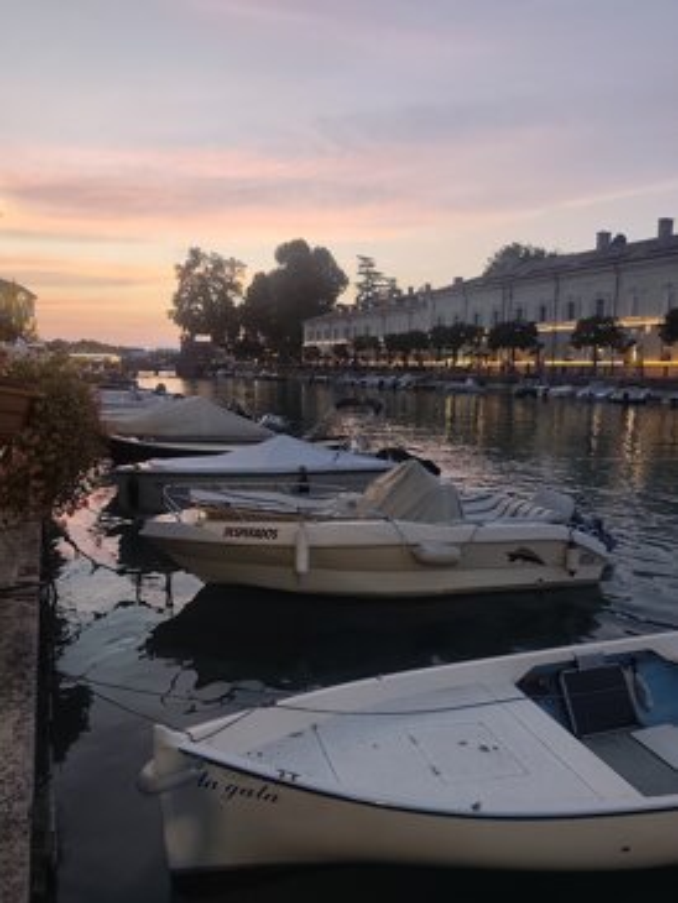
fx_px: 600
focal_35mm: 23
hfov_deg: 58.9
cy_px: 452
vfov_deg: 73.9
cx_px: 339
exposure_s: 1/50
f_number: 1.65
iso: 160
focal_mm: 6.19
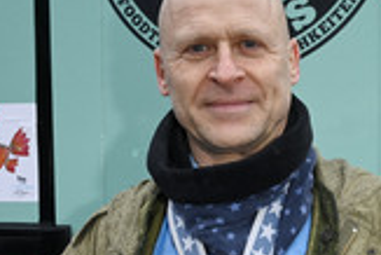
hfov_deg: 24.9
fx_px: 847
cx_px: 310
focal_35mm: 80
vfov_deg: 16.8
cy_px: 246
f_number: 8
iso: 1600
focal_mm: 29
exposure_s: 1/100
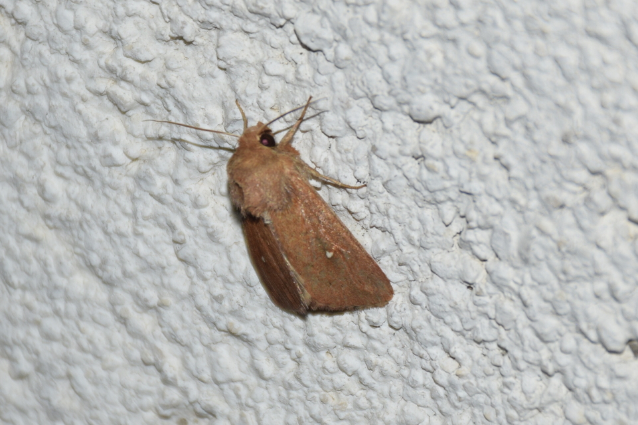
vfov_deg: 6.5
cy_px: 212
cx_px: 319
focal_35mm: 210
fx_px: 3720
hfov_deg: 9.8
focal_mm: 140
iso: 320
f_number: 7.1
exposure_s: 1/60
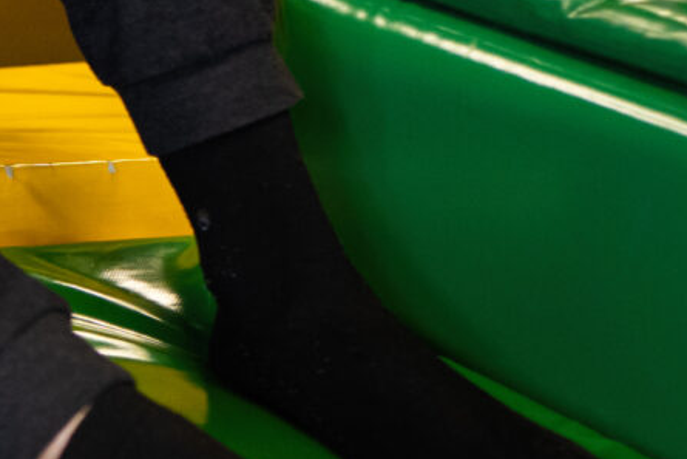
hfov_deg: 13.2
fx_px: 2195
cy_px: -155
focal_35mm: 115
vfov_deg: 11.6
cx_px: -977
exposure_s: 1/60
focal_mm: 20
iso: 400
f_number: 1.8
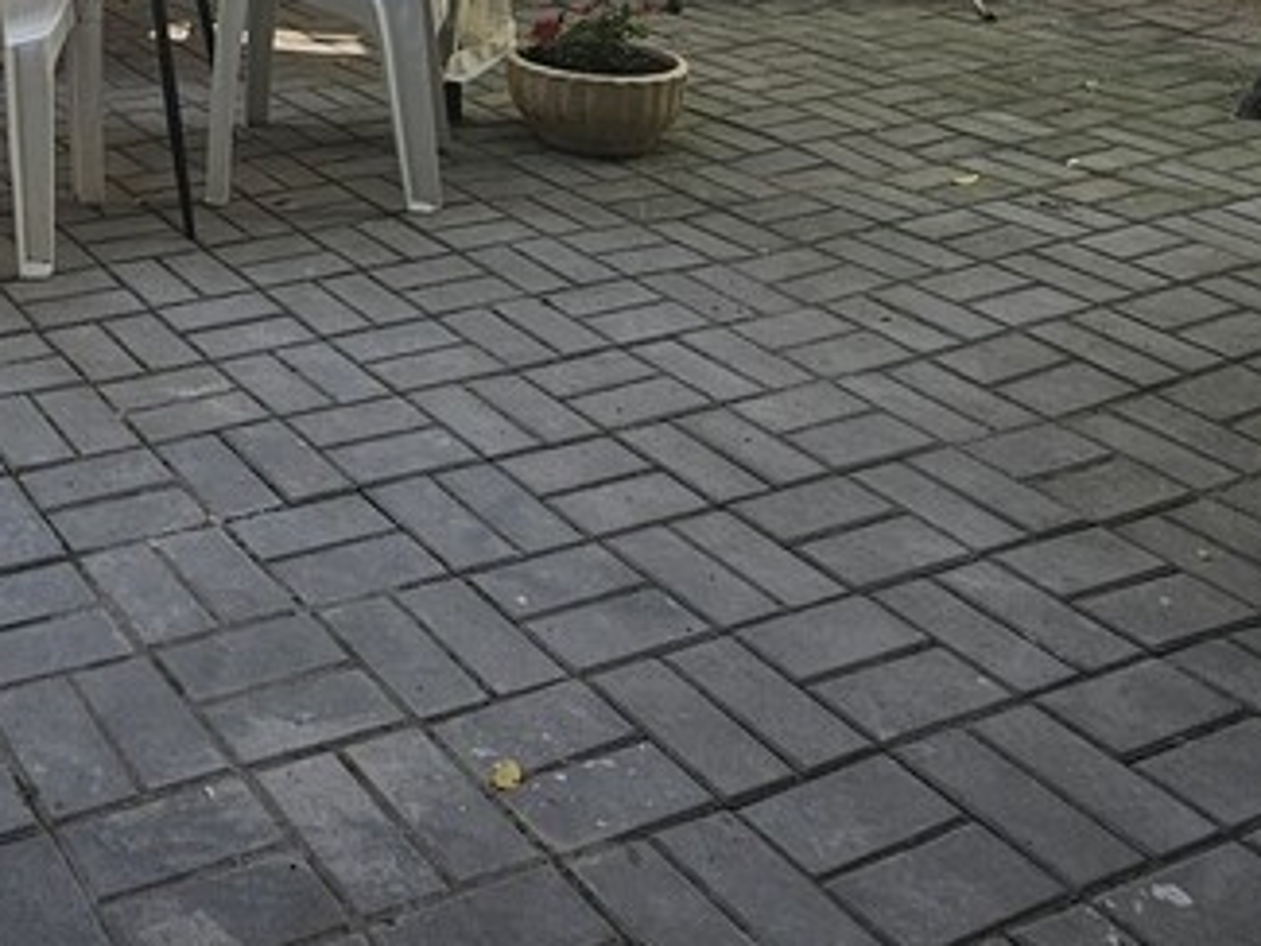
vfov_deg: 28.8
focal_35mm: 41
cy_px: -279
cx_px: 12
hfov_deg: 40.3
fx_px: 1494
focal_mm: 2.2
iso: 50
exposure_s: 1/128
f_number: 2.2
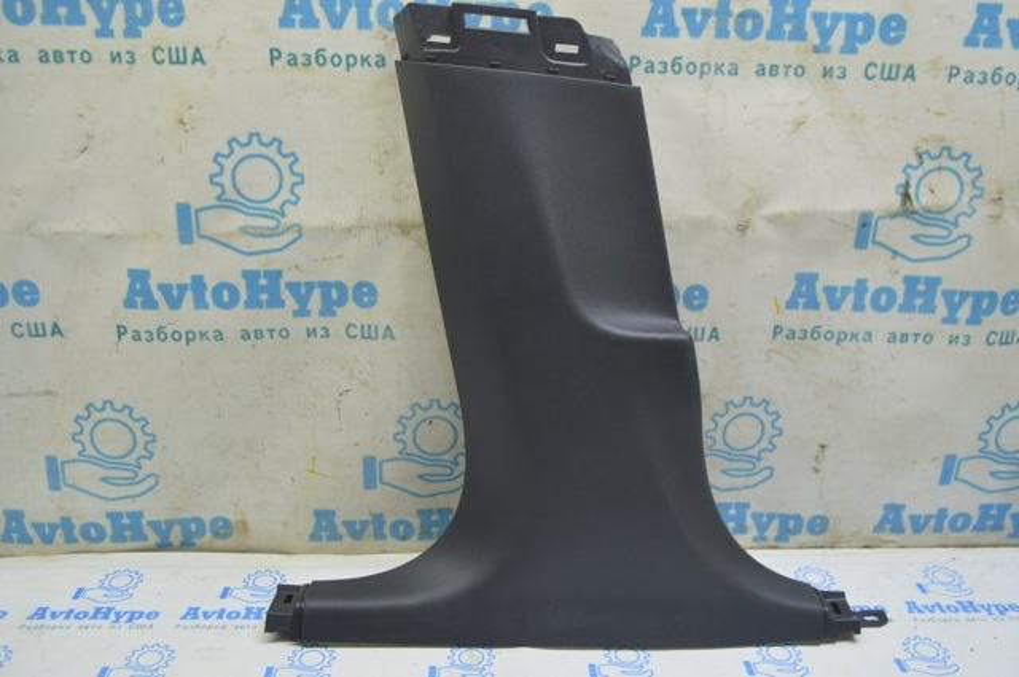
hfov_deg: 57.3
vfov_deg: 39.9
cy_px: 338
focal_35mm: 33
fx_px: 933
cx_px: 510
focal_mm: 22
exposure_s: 1/20
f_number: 5.6
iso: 400
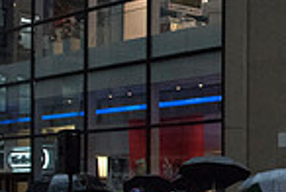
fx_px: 852
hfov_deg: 16.1
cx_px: 513
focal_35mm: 107
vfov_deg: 12.6
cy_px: 207
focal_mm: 27
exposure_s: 1/2500
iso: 10000
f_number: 2.8
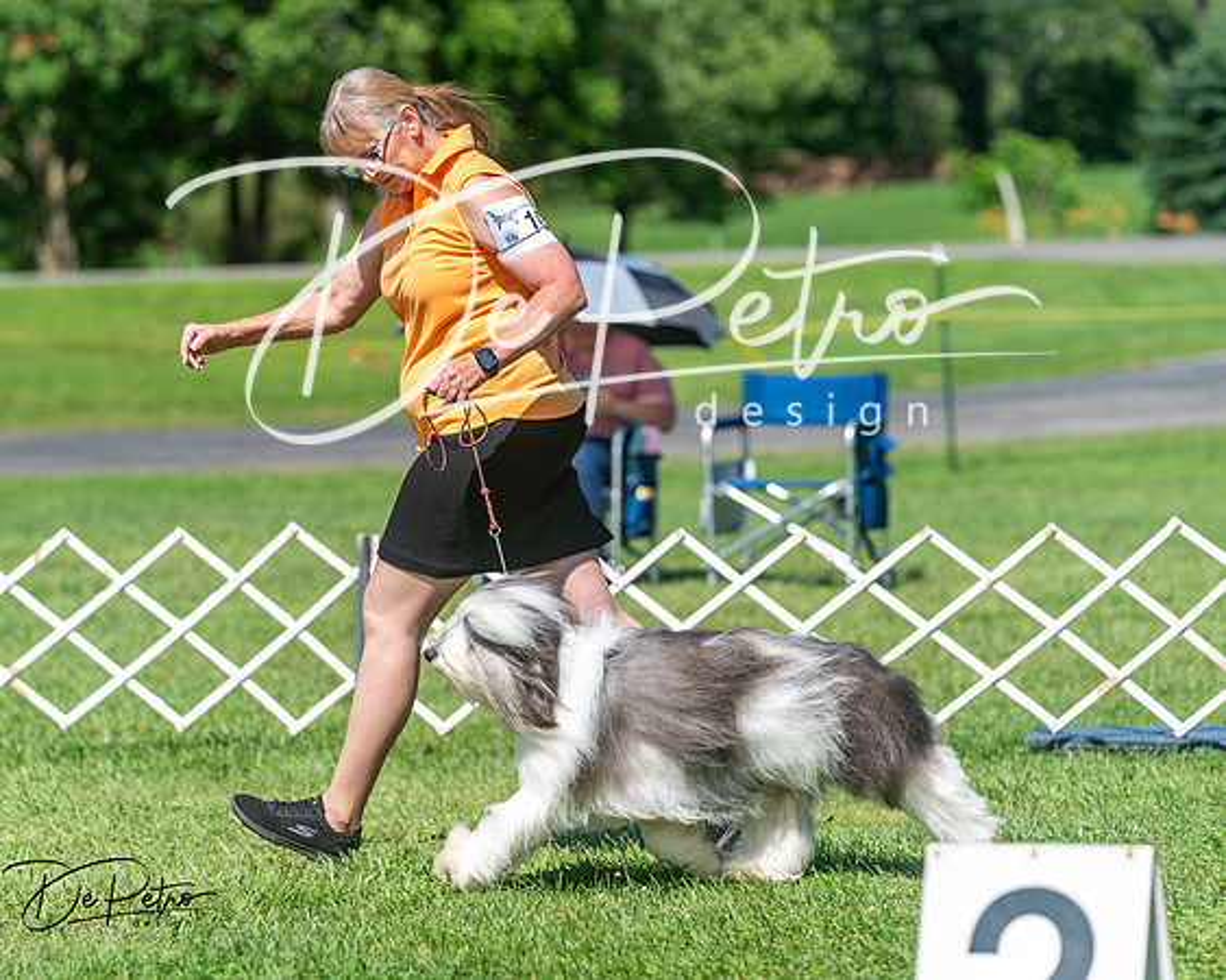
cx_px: 519
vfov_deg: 7.9
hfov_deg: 9.9
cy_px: 433
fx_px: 7060
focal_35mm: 195
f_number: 4
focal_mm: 152
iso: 80
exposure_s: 1/1000
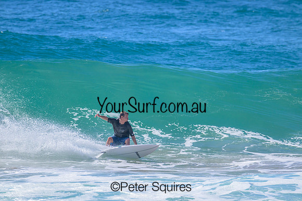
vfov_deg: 1.7
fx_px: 6712
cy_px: 100
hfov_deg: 2.6
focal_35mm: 800
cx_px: 151
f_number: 11
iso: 1100
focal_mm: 800
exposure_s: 1/2000
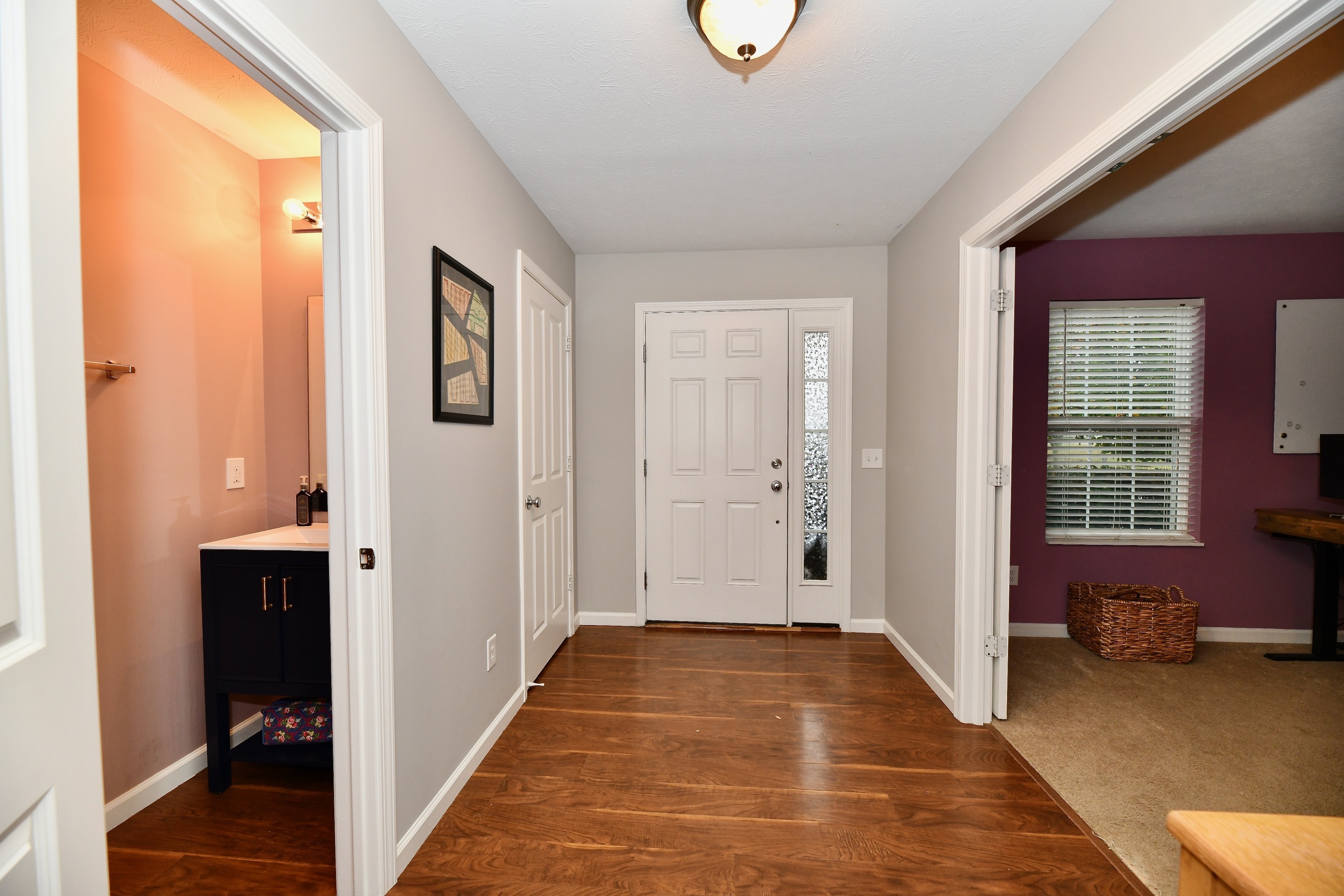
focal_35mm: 14
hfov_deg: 104.3
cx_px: 672
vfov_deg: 81.2
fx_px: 523
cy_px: 448
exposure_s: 1/60
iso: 640
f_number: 6.3
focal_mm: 14
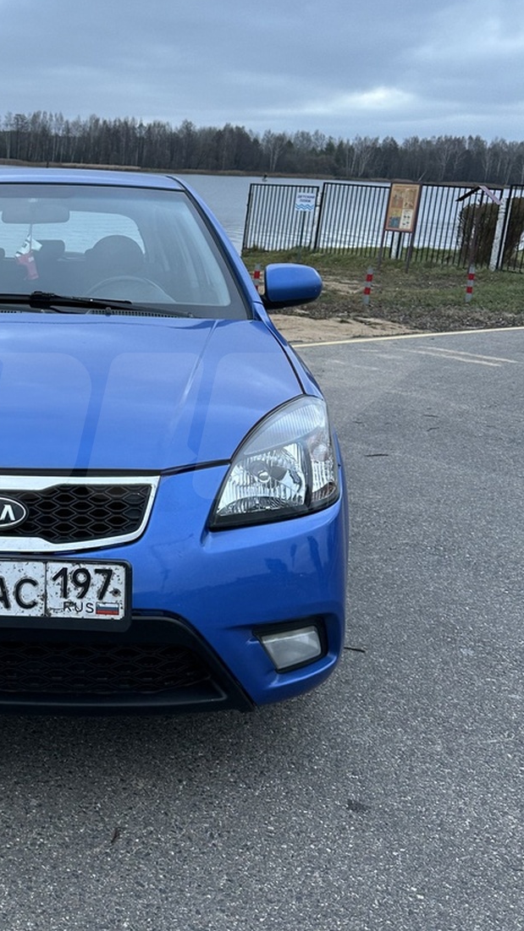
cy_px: 408
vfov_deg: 52.6
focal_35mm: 38
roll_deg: -4.2
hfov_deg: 29.5
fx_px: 939
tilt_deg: -14.4
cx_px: 23
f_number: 1.78
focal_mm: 6.86
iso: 100
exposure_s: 1/121
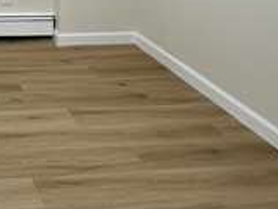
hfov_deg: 28.3
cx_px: -68
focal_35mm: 58
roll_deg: +0.4
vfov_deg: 21.9
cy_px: -85
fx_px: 466
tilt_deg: -6.3
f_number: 2.2
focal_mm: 2.22
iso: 200
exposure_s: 1/120
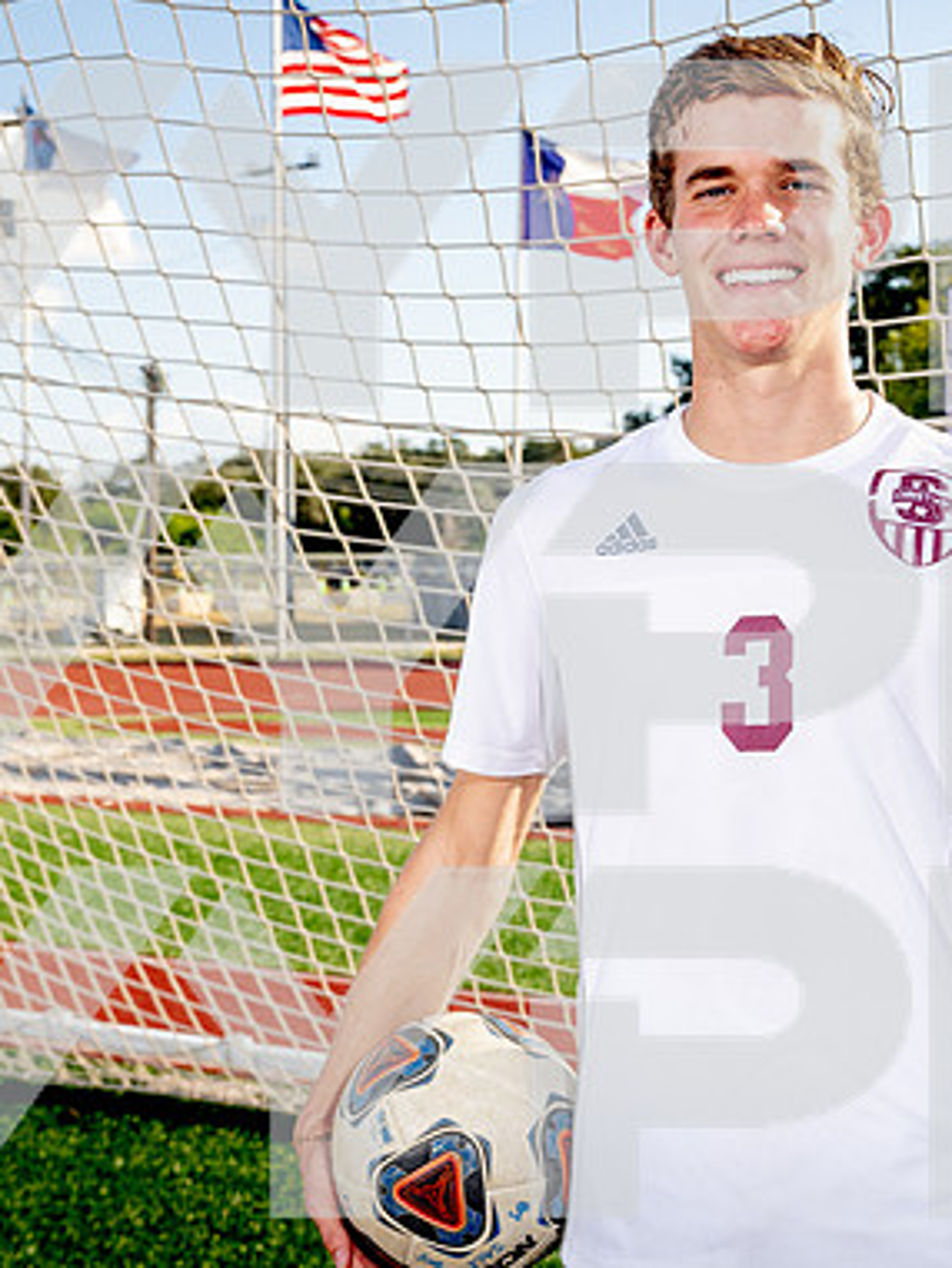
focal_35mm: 60
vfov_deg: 32.2
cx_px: 476
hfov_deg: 24.4
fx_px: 2199
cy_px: 641
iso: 100
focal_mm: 41
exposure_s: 1/250
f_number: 6.3
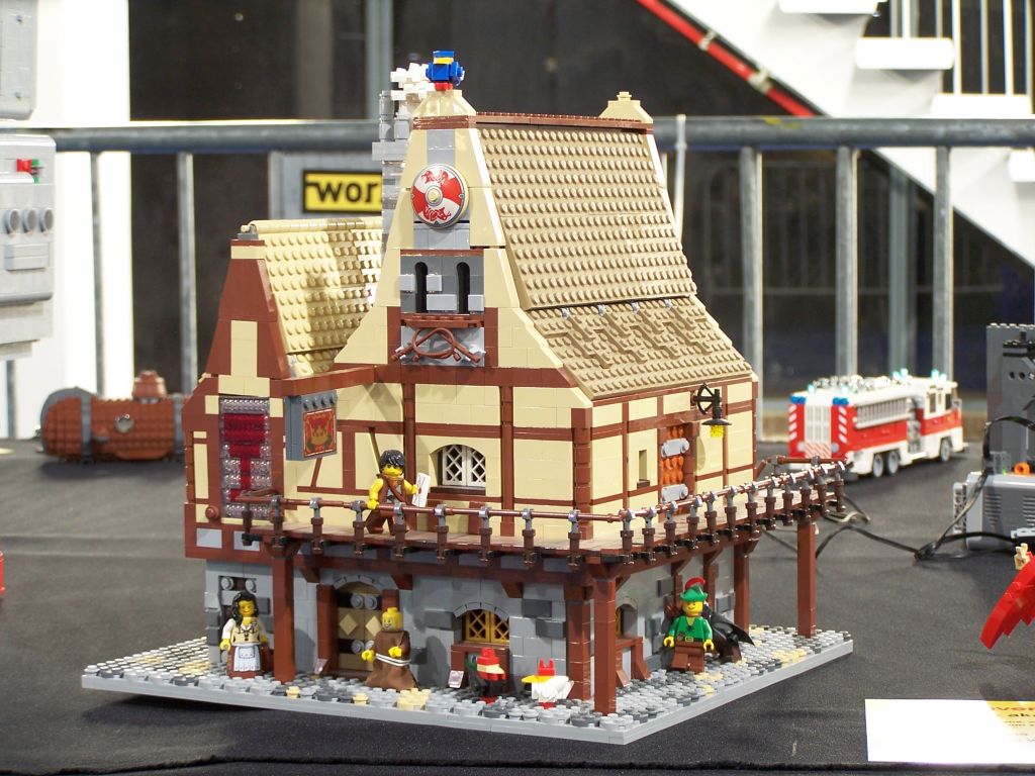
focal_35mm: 94
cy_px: 388
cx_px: 518
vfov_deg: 15.7
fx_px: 2811
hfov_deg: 20.9
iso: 80
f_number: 3.2
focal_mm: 15.6
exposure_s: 1/2
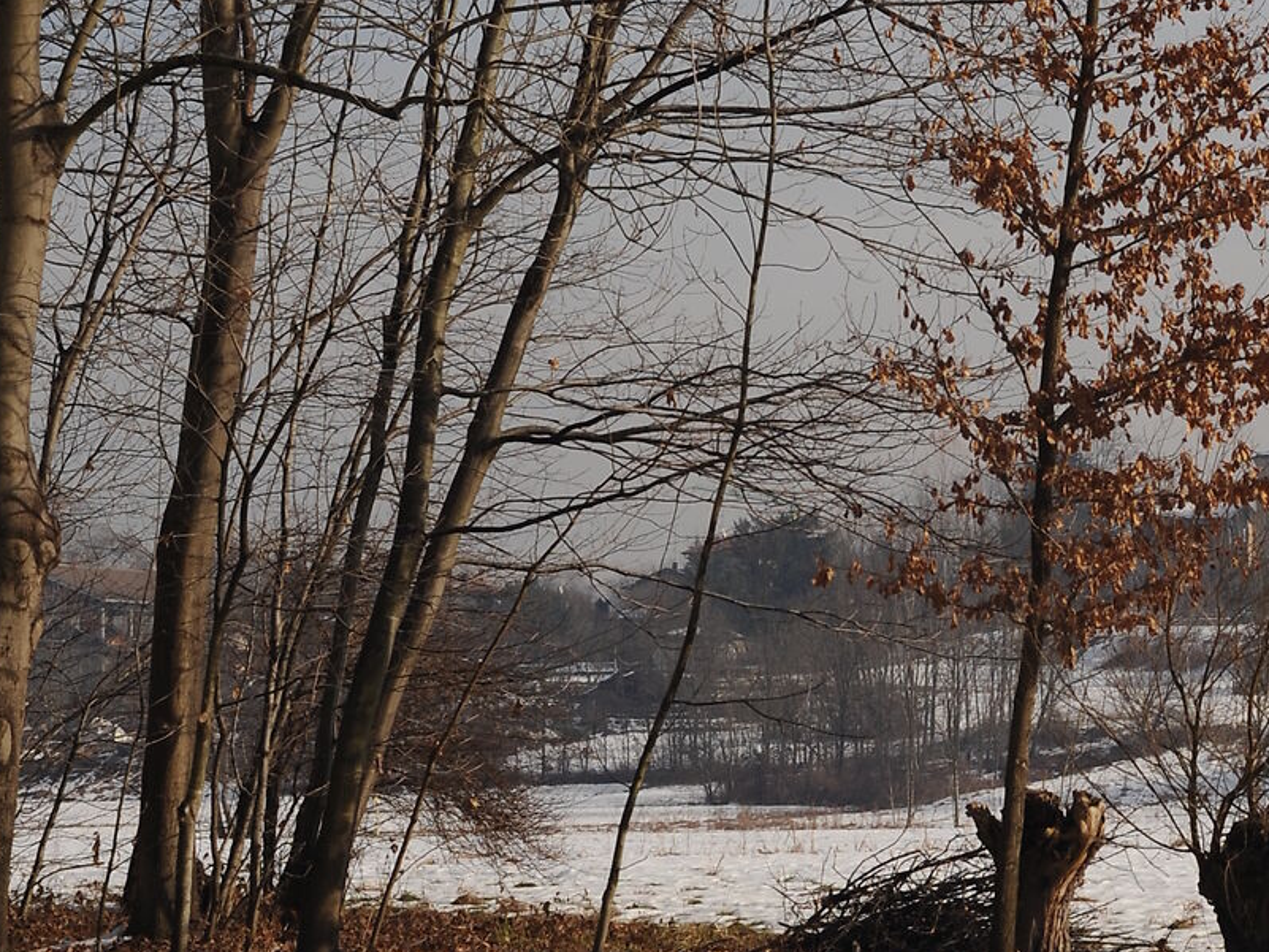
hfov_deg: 13.6
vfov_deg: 10.3
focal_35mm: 144
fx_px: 5280
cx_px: 1051
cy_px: 518
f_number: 8
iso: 200
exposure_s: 1/800
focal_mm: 50
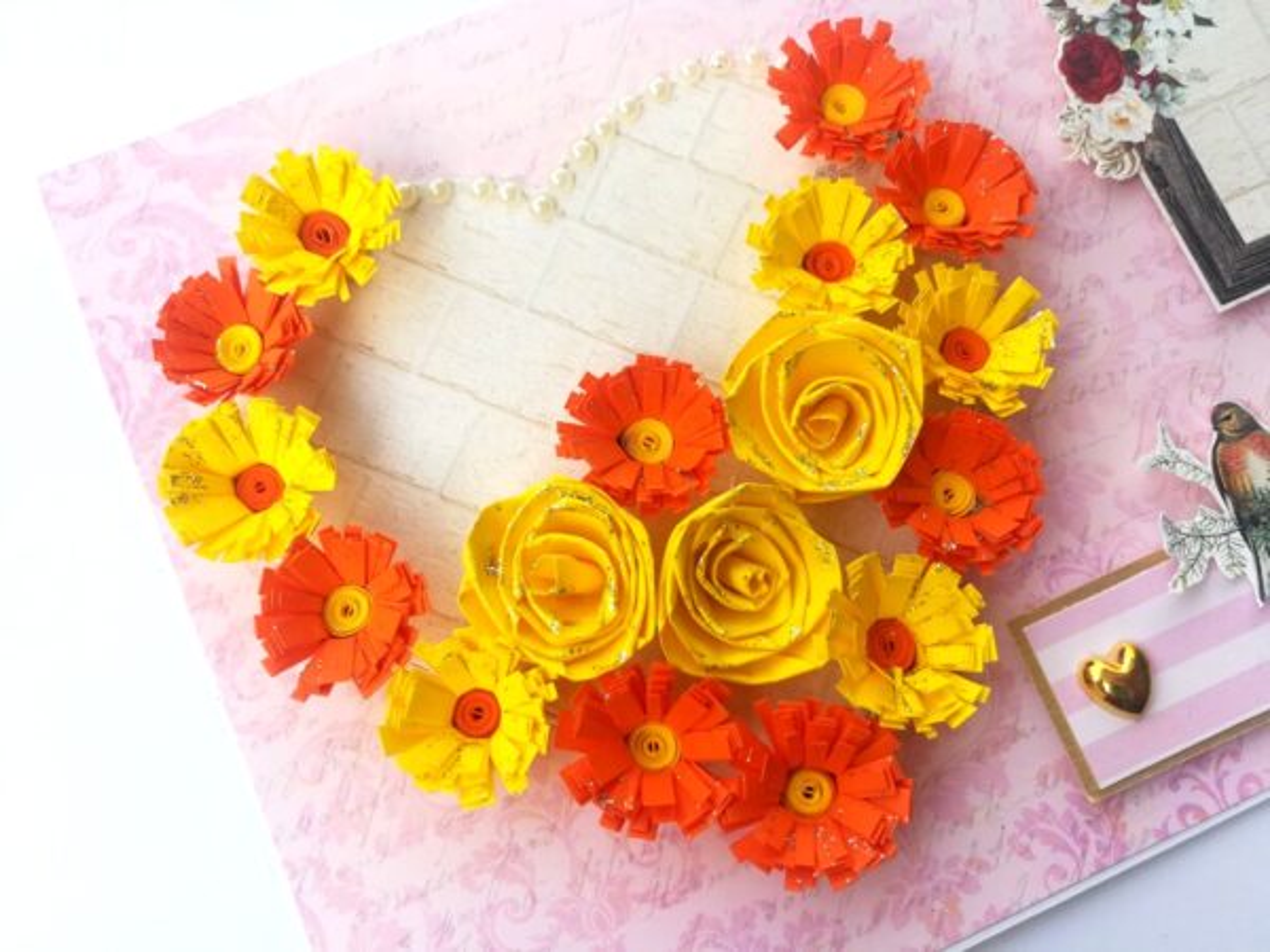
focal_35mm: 26
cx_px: 635
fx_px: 954
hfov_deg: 67.3
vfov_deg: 53.1
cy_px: 476
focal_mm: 3.83
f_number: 2.2
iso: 50
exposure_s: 1/169
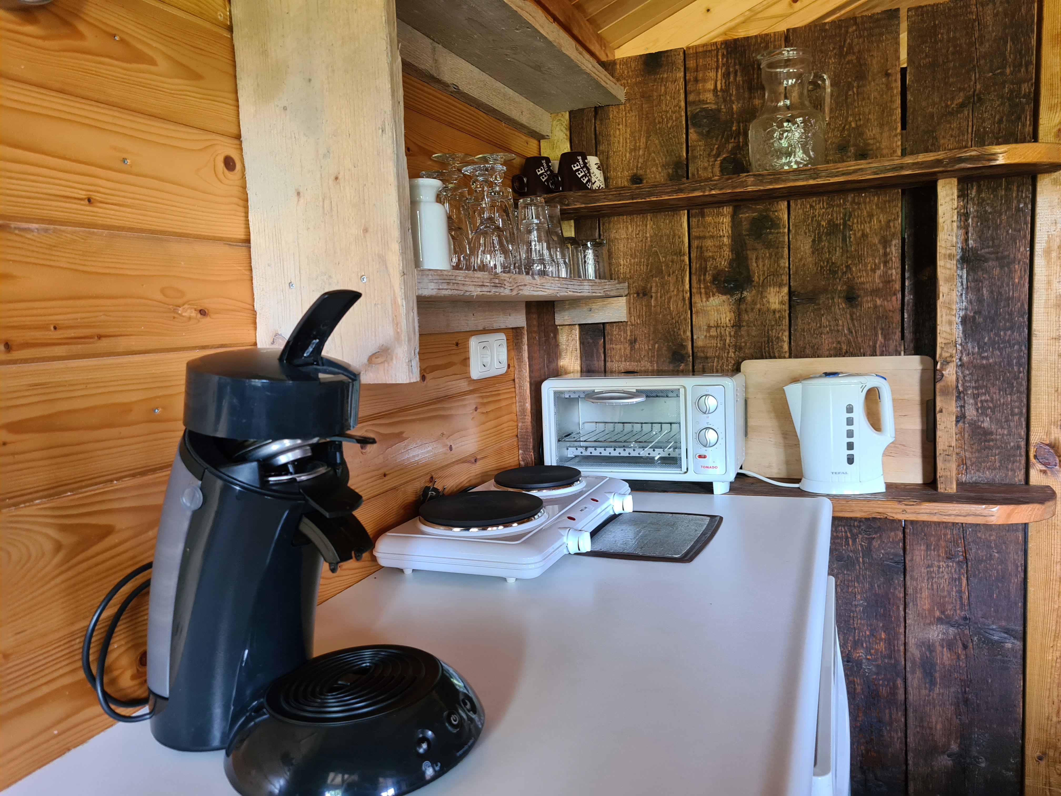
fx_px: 797
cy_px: 398
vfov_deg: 53.1
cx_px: 530
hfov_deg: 67.3
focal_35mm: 26
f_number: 1.8
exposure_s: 1/50
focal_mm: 5.4
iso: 320
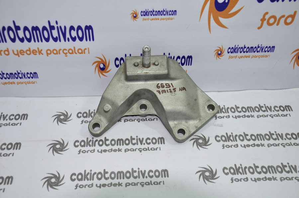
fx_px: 398
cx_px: 150
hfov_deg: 41.2
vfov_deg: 28.0
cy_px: 99
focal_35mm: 48
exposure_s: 1/50
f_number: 5.6
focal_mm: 32
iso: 200
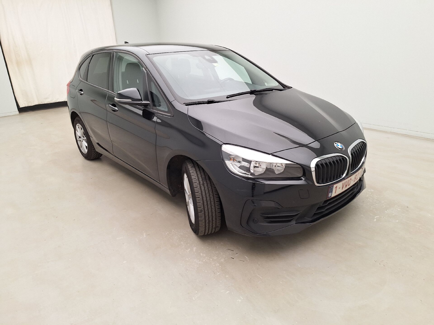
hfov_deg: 73.9
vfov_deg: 58.9
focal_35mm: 23
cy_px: 162
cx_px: 217
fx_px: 288
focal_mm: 5.54
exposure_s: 1/100
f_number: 1.8
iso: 50
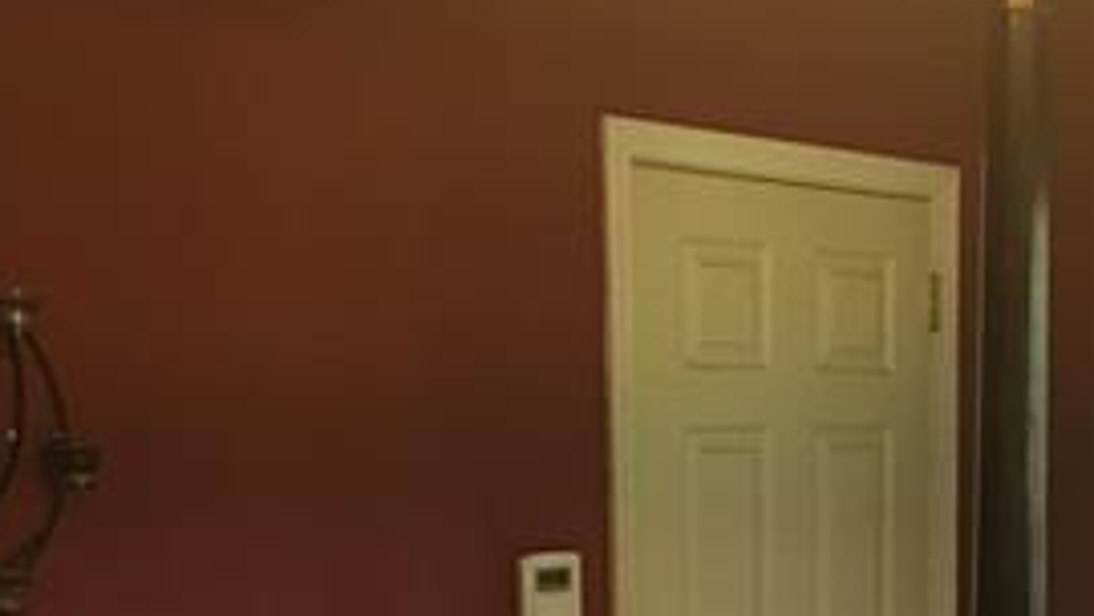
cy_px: 754
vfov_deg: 15.5
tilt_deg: -6.2
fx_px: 2176
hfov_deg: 27.2
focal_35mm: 75
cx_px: 993
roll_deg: -0.6
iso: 80
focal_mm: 4.15
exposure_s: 1/10
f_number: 2.2
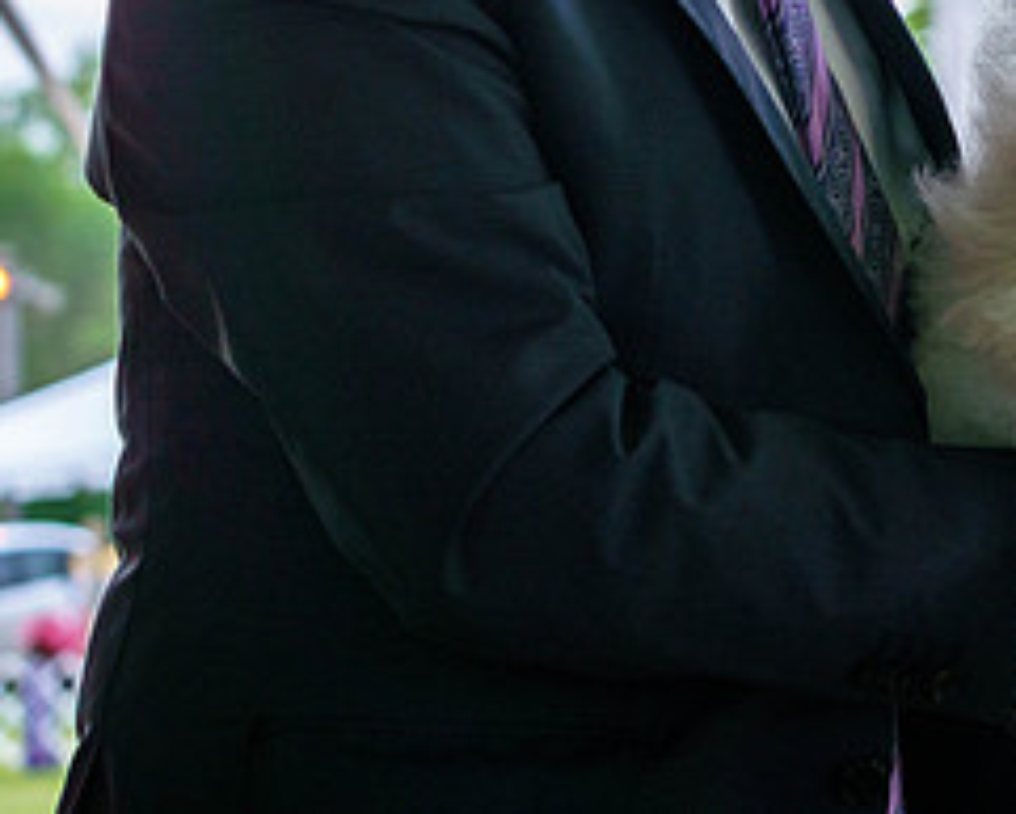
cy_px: 2
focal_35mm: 158
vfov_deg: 9.7
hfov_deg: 12.0
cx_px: 1155
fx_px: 4753
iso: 400
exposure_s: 1/500
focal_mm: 70
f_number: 5
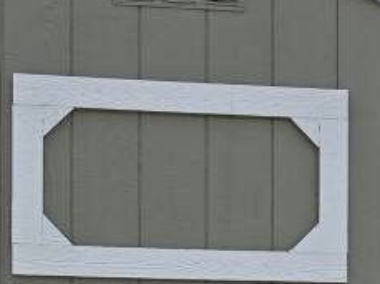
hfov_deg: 19.1
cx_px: 151
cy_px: 472
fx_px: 1129
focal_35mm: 103
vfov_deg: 13.2
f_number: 1.8
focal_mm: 5.4
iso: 80
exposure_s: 1/4885
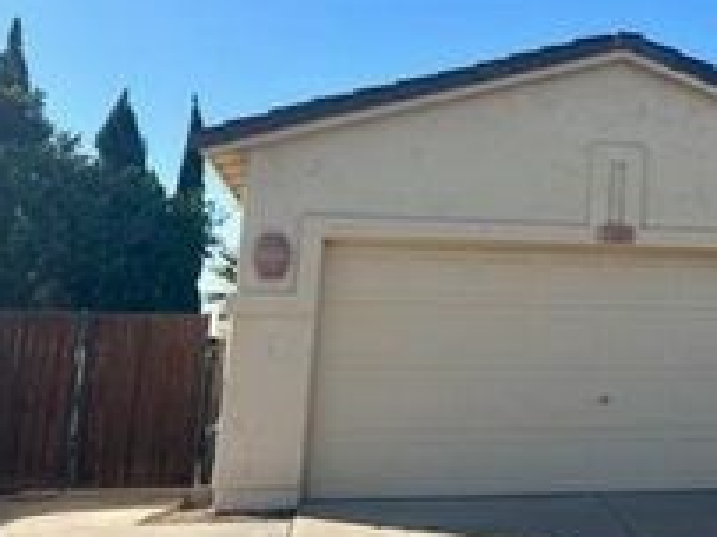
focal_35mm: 64
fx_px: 1325
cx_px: 812
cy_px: 115
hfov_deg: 27.4
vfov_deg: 22.6
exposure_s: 1/3968
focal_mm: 5.7
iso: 50
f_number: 1.5
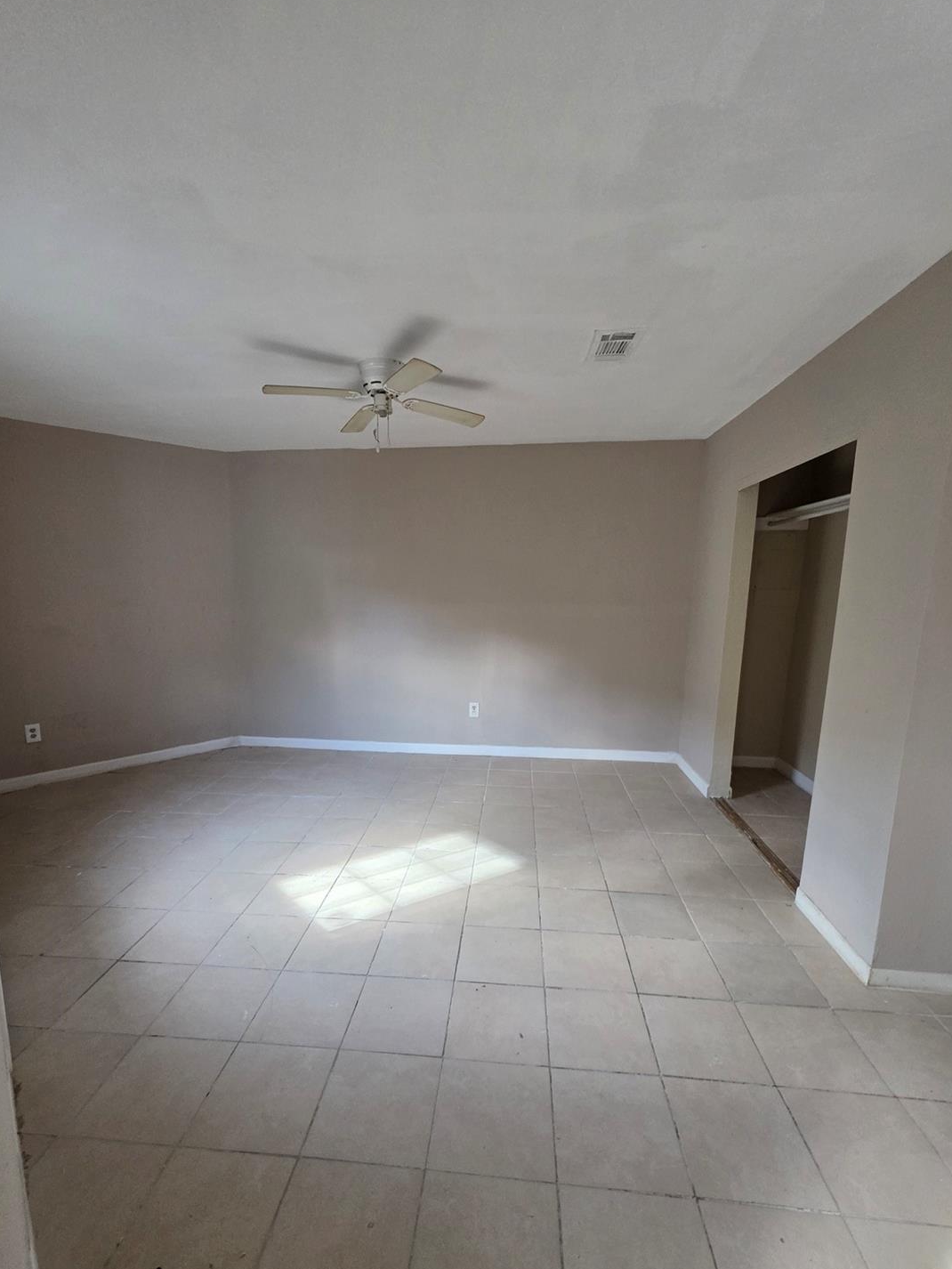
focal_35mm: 14
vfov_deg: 101.9
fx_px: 513
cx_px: 465
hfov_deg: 85.7
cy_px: 670
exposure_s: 1/120
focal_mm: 2.2
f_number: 1.9
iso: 320
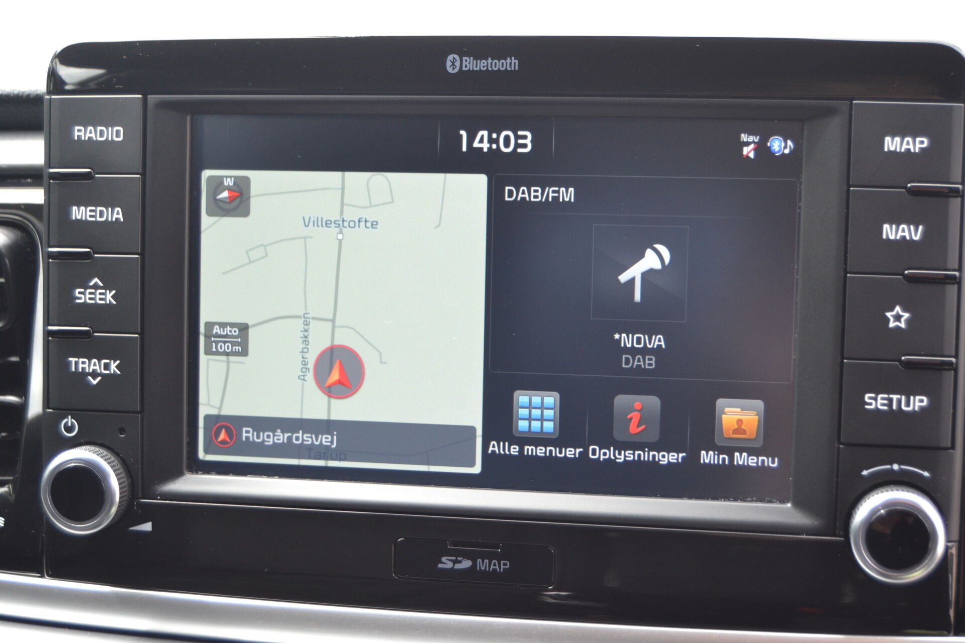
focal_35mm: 63
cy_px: 322
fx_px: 1689
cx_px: 482
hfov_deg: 31.9
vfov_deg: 21.6
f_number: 5
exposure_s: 1/100
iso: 400
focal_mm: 42
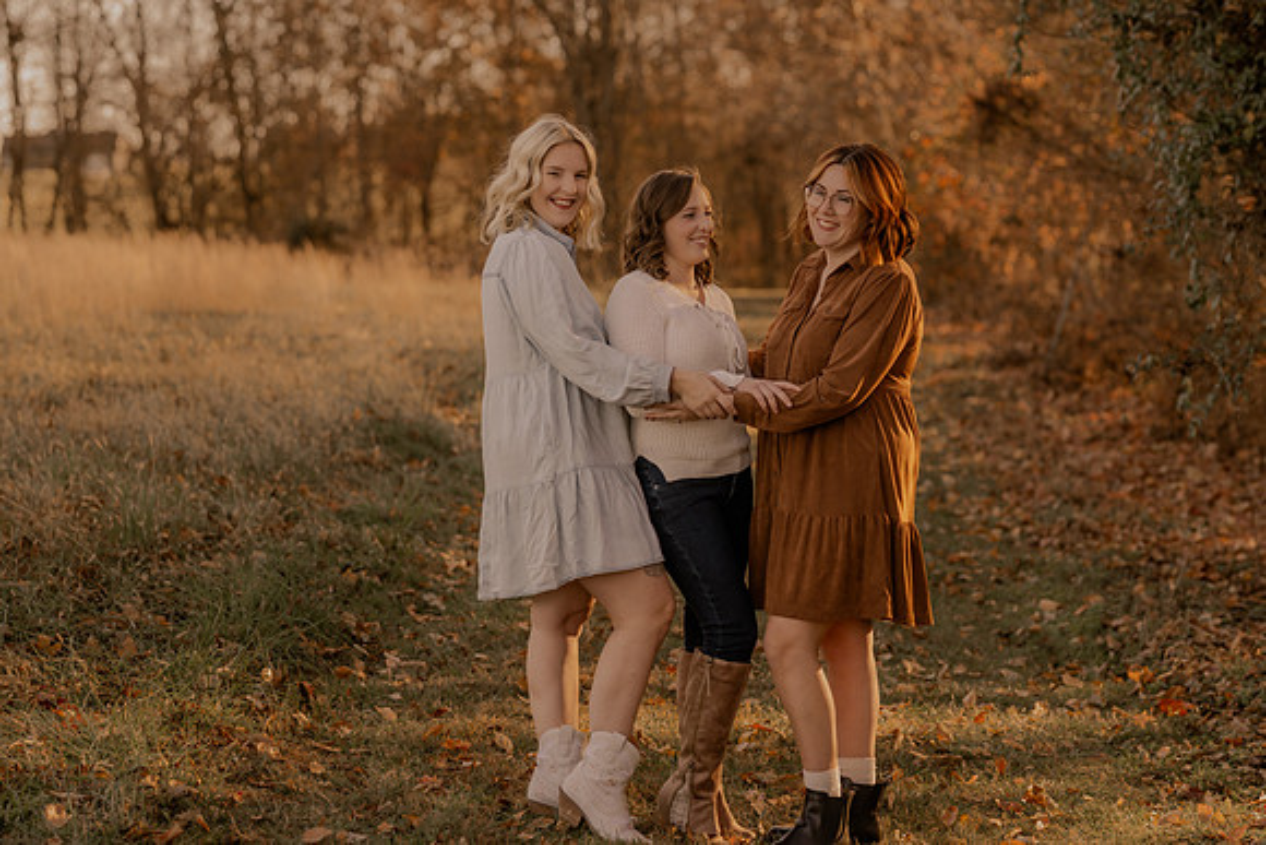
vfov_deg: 16.1
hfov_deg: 23.9
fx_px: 2990
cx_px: 633
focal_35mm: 85
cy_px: 422
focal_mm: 85
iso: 200
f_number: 2.8
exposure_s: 1/320
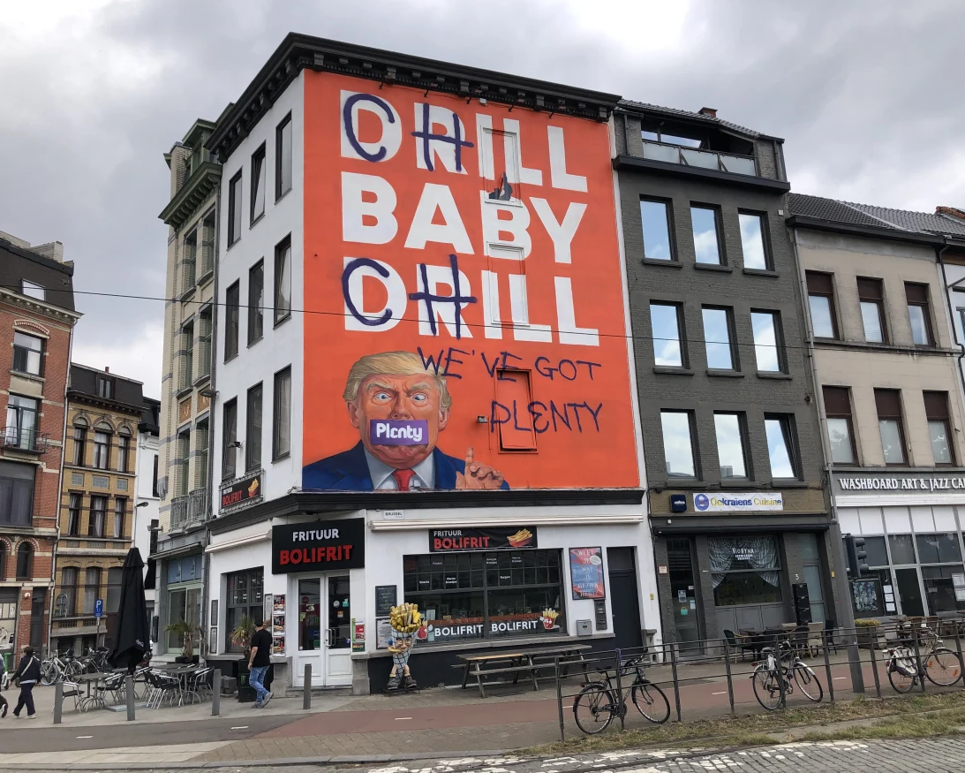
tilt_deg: +14.3
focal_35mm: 30
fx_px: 857
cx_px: 526
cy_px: 393
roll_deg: +4.7
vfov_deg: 48.5
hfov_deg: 58.7
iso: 20
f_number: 1.8
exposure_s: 1/1656
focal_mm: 4
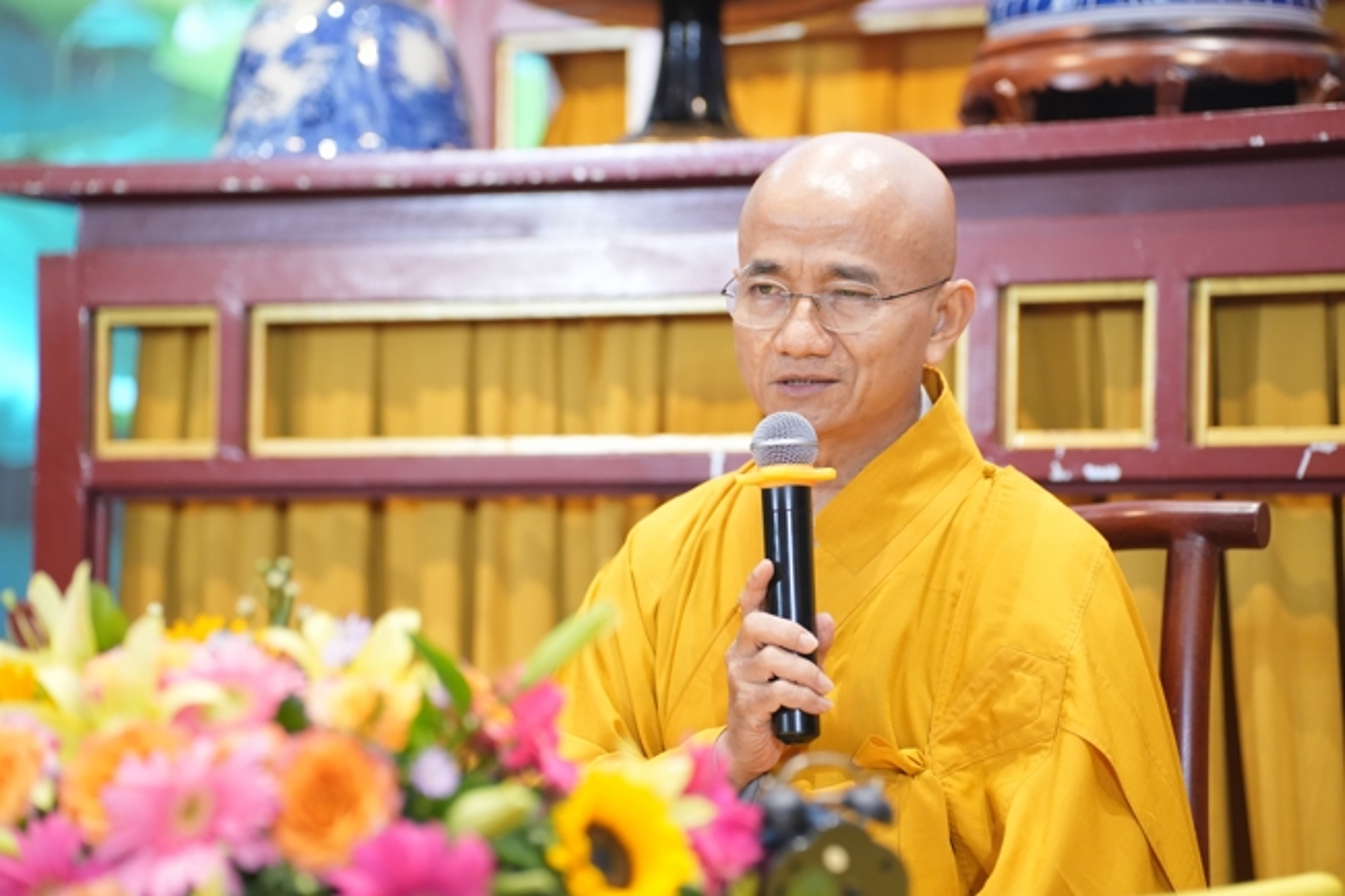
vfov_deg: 12.9
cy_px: 448
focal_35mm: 106
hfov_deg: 19.3
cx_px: 672
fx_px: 3959
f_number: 2.8
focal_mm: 106
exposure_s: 1/200
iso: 3200
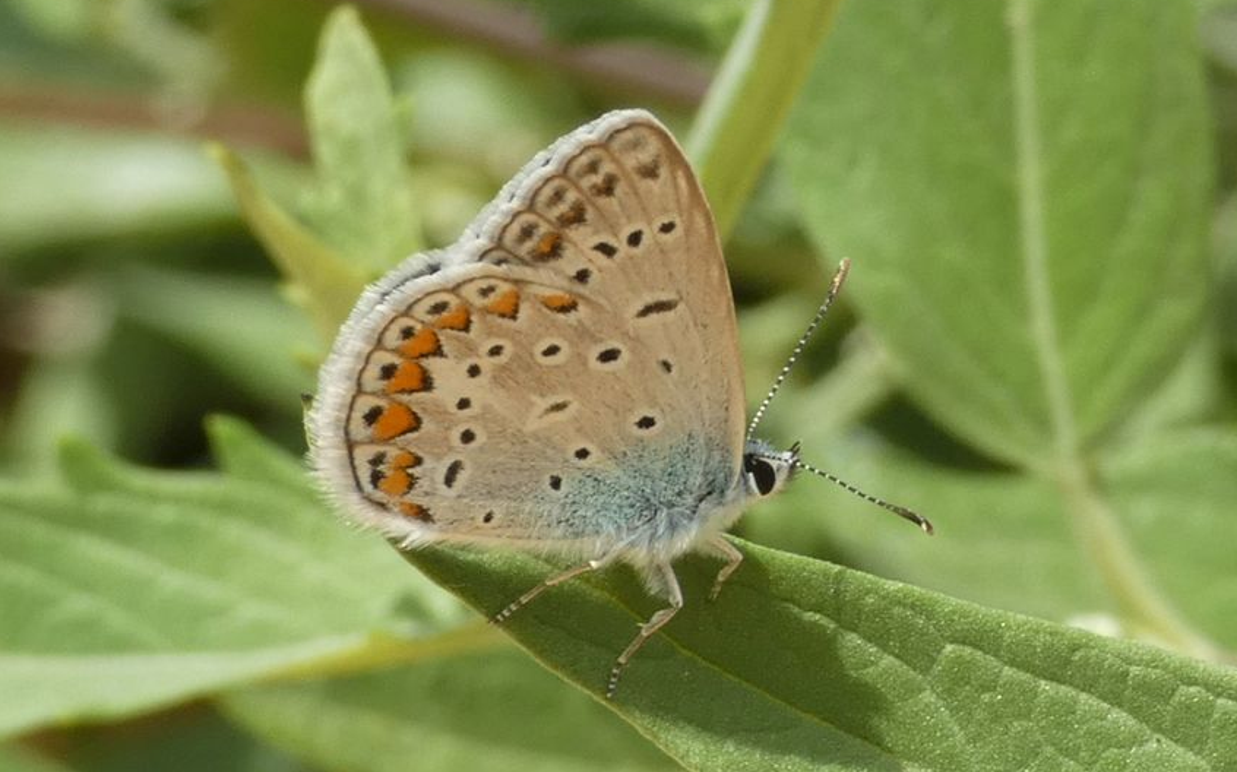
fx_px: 5190
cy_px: 352
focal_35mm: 154
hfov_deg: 13.6
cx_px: 621
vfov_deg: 8.5
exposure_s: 1/100
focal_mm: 25.8
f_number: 5.3
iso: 80
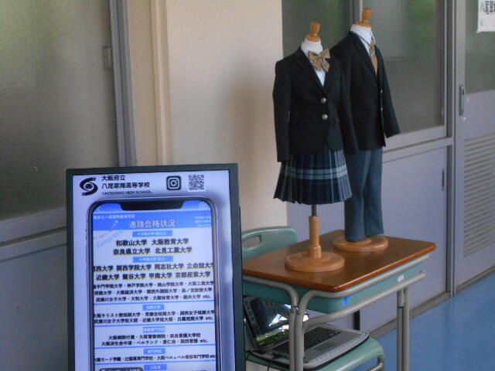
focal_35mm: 58
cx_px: 248
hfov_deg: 33.2
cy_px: 186
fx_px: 829
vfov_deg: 25.2
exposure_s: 1/250
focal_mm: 10
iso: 560
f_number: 4.9
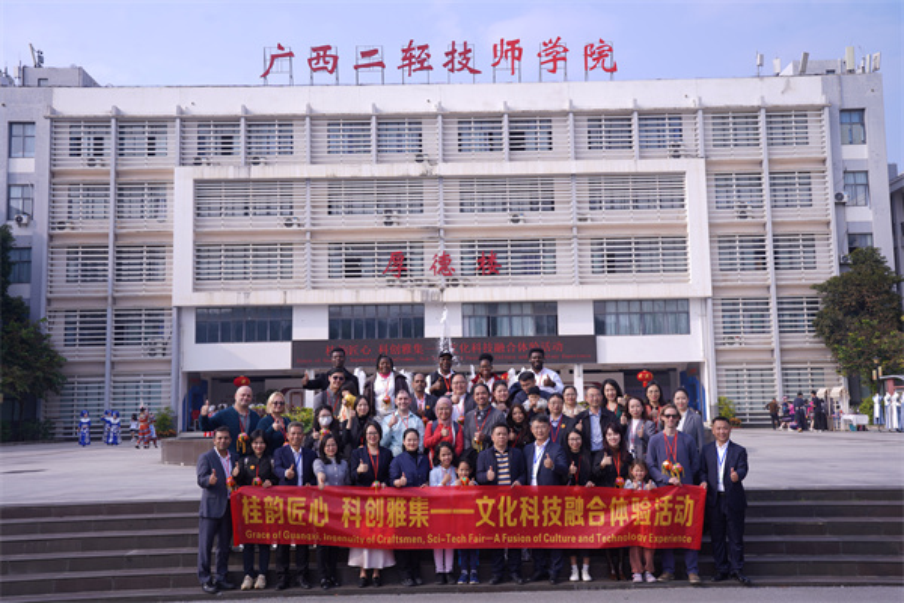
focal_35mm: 38
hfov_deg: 50.7
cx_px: 452
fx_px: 954
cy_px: 302
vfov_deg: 35.1
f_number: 8
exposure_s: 1/125
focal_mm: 38
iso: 80
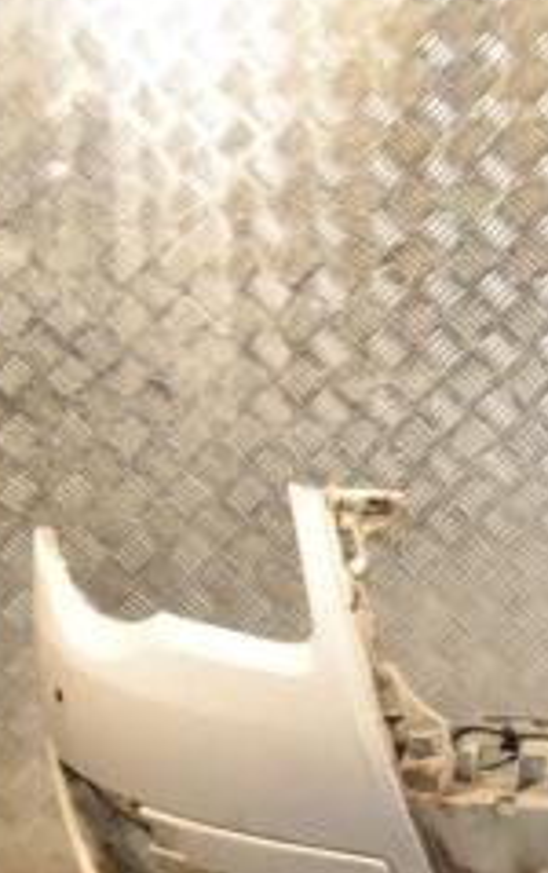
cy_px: 497
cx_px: 924
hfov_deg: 13.1
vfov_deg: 22.5
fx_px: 2192
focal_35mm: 92
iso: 800
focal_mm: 24
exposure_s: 1/200
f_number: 7.1
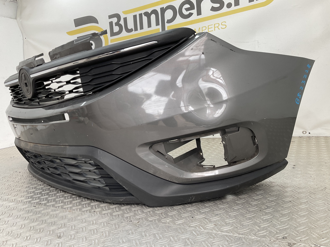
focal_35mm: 29
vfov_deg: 48.2
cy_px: 124
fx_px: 276
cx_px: 165
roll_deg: +5.2
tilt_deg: -7.8
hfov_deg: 61.7
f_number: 1.8
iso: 25
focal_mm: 3
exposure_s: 1/100
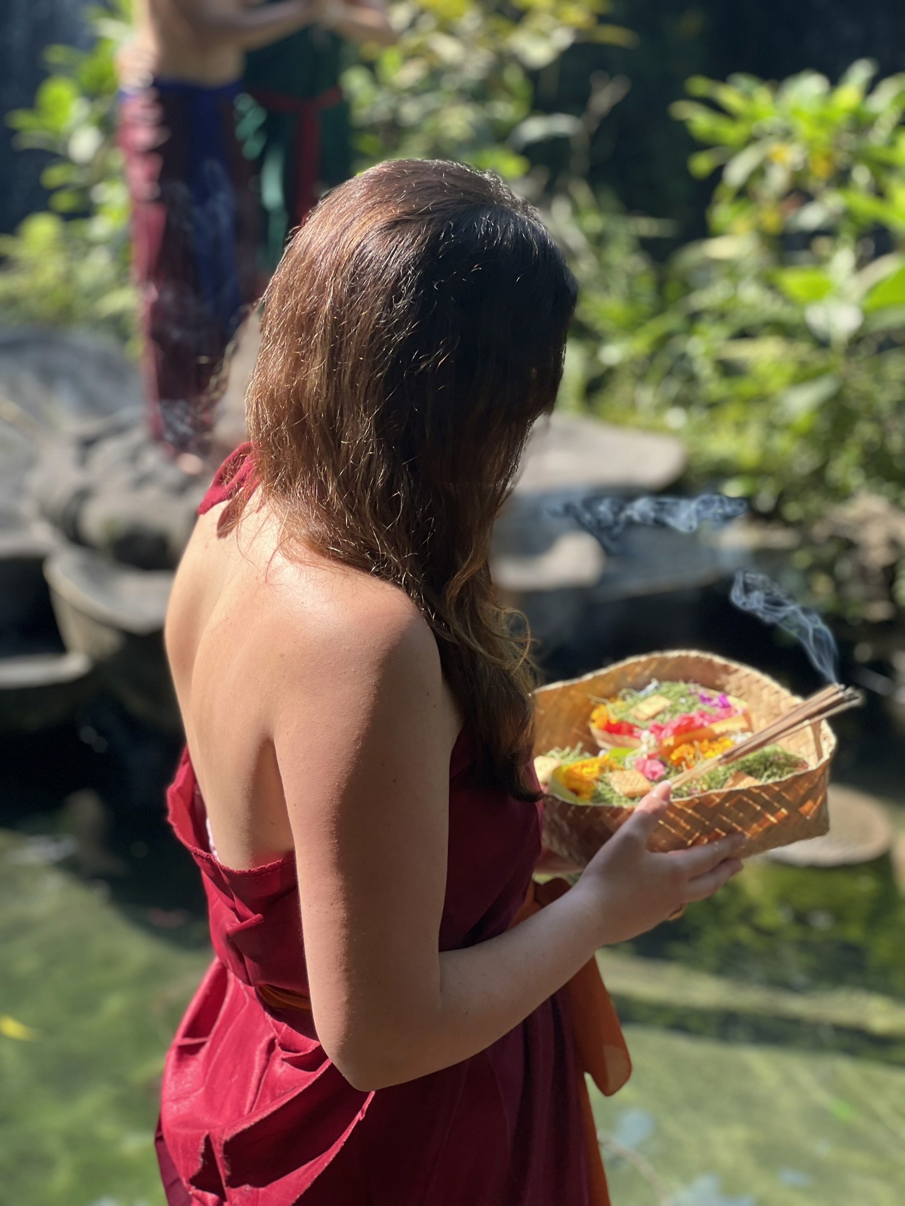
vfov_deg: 25.3
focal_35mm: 77
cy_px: 603
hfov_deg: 19.1
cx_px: 452
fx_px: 2684
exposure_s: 1/121
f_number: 2.8
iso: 25
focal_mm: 9
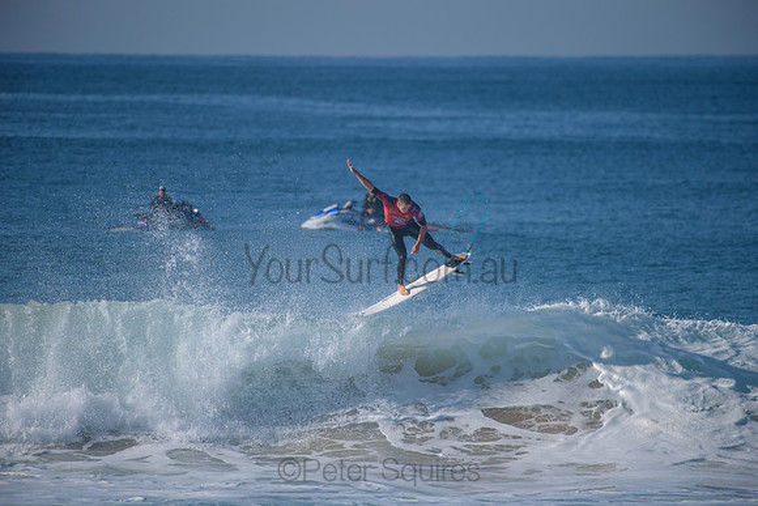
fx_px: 10530
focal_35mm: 500
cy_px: 253
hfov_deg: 4.1
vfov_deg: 2.8
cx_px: 379
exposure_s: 1/2000
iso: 180
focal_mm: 500
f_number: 5.6
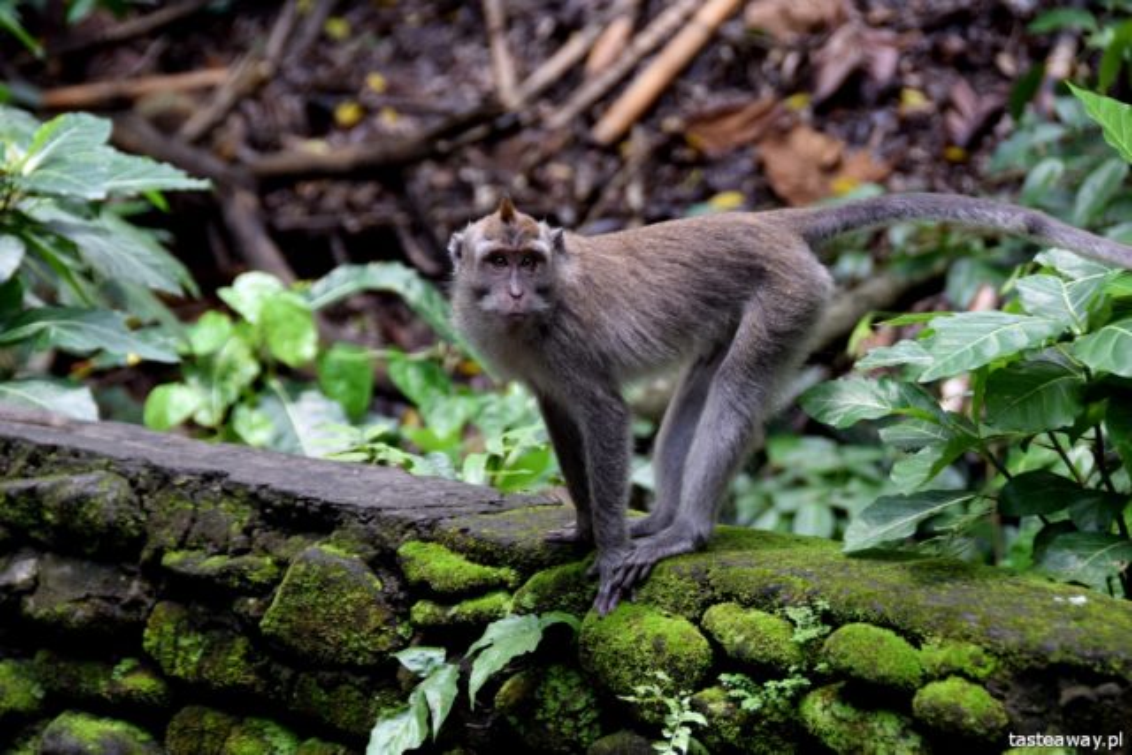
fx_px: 4482
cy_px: 378
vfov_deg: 9.6
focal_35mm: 142
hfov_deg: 14.4
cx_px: 566
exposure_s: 1/80
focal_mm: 95
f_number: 5.3
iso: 400
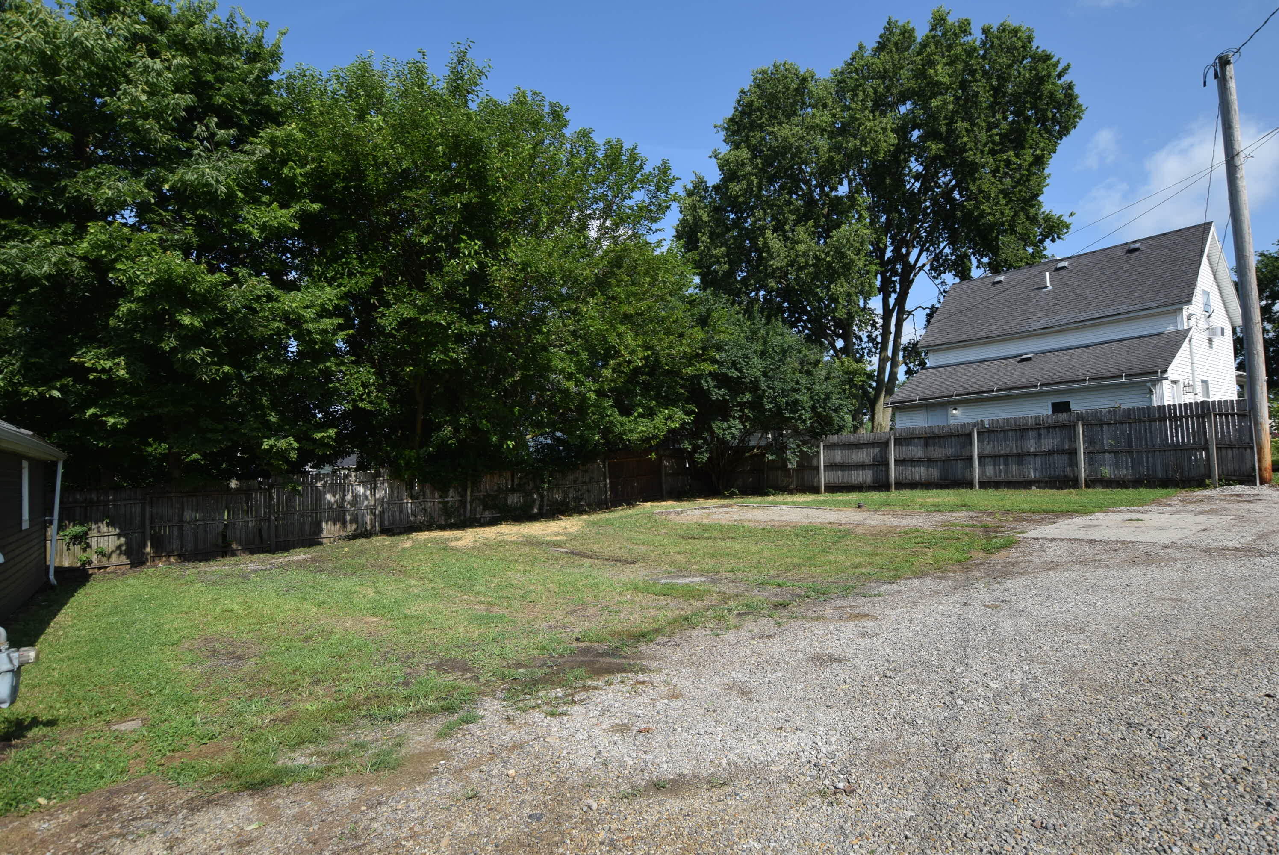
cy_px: 428
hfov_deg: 90.0
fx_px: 640
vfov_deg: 67.5
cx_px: 640
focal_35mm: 18
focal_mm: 12
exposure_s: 1/320
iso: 200
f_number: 9
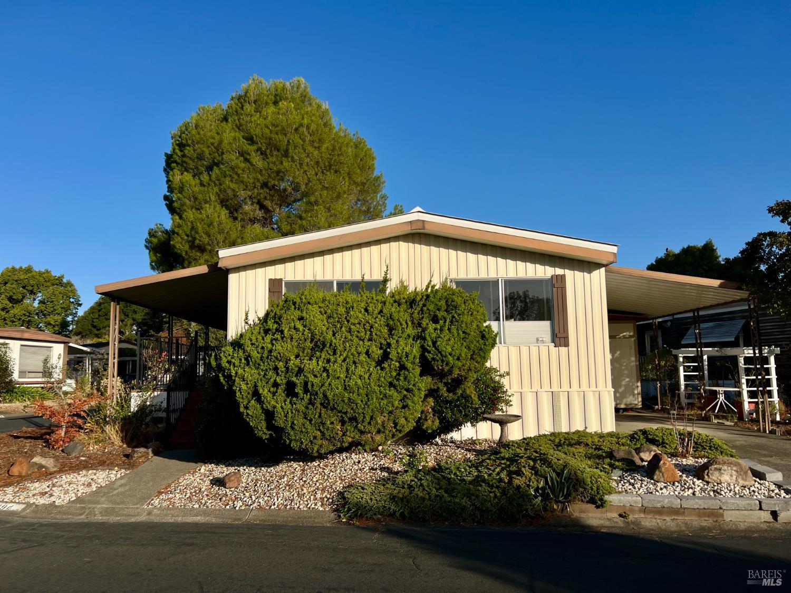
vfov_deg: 53.1
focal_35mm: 26
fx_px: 594
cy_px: 296
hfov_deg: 67.3
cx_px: 396
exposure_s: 1/5319
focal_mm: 5.7
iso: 50
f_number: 1.5
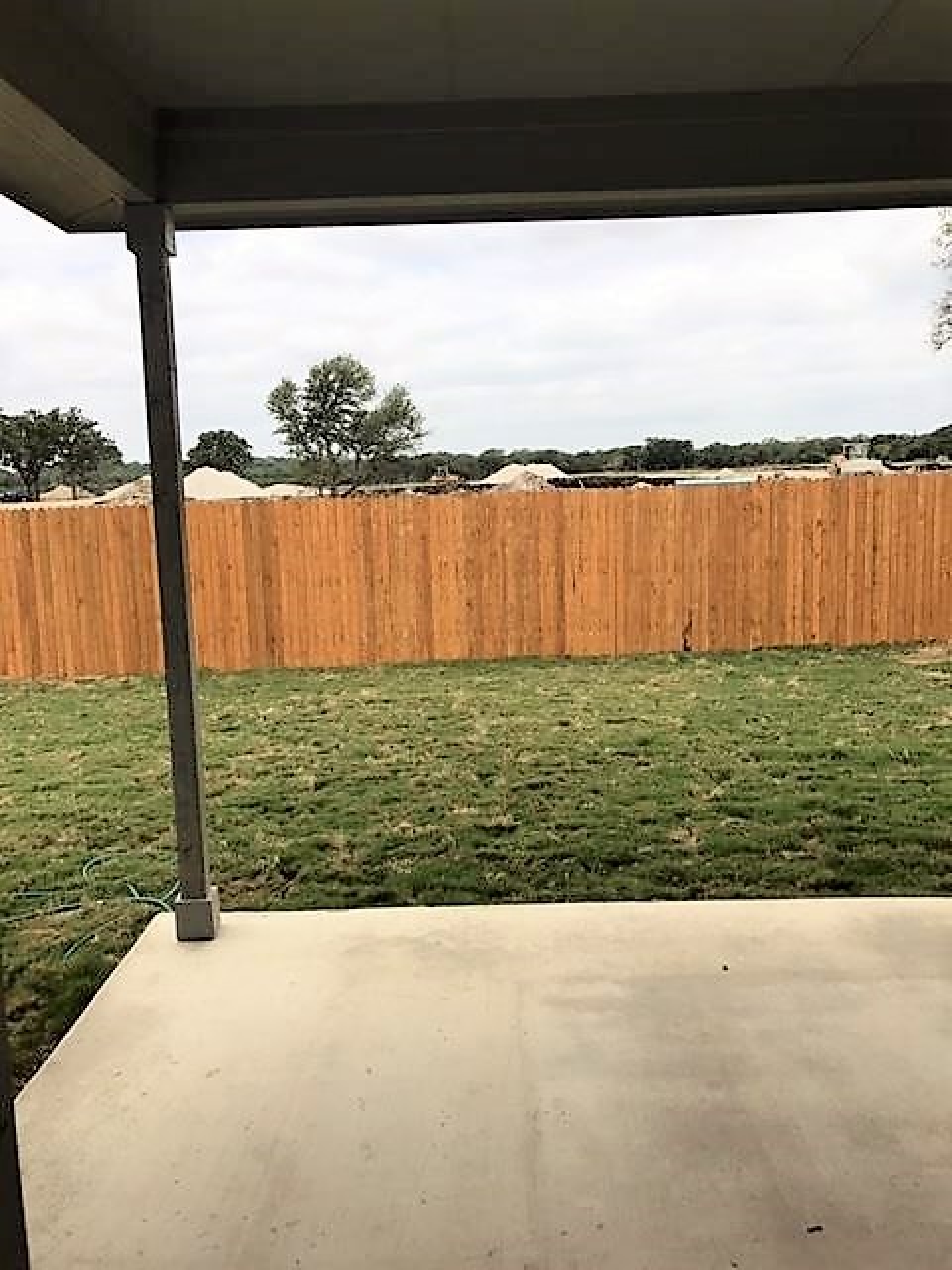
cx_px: 476
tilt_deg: -7.5
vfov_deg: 63.4
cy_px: 635
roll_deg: +1.4
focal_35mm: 28
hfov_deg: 49.7
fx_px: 1027
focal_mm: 3.99
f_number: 1.8
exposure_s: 1/2227
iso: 20
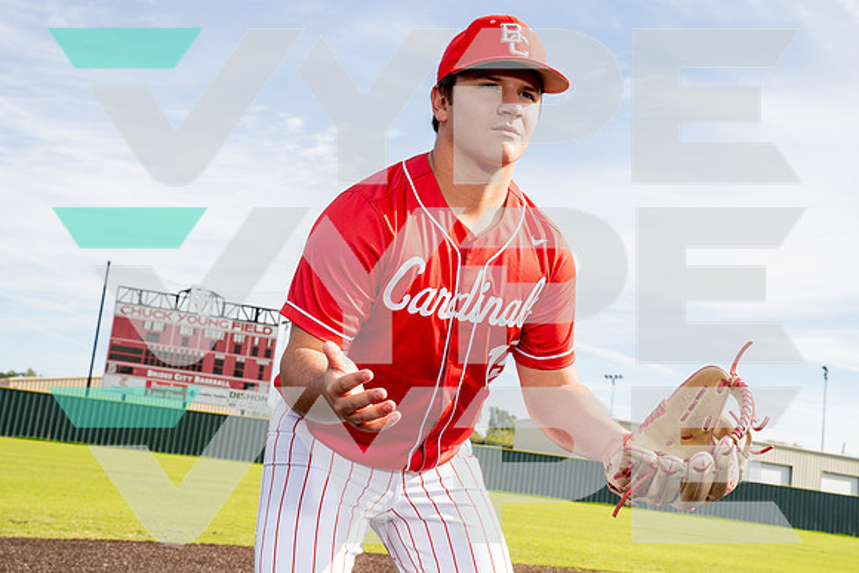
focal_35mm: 49
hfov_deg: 40.6
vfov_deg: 27.7
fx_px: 1161
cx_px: 430
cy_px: 286
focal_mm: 45
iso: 160
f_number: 8
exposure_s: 1/250
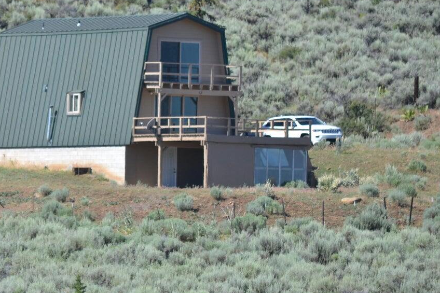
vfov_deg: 2.3
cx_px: 102
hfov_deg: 3.4
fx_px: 7307
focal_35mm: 598
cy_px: 117
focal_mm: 220
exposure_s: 1/500
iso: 140
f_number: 5.6
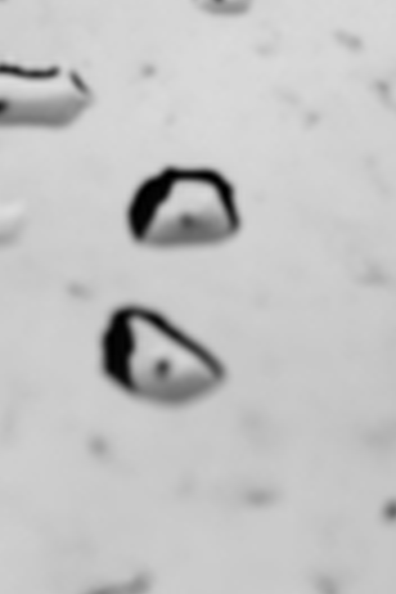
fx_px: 6385
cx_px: -212
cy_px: -657
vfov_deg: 5.2
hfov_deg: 3.5
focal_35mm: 387
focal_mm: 85
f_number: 4.5
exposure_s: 1/25
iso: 100
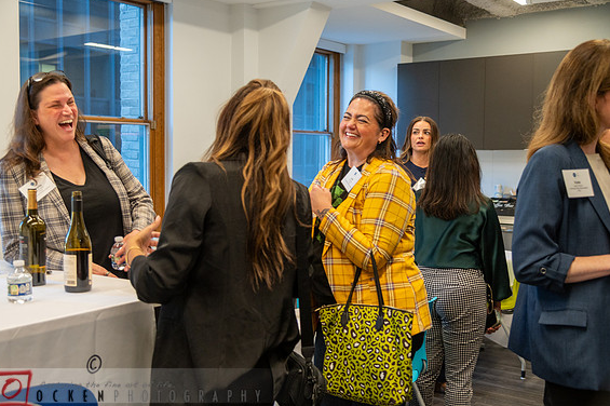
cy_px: 202
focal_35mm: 39
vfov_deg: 34.2
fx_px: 660
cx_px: 298
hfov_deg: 49.6
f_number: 4
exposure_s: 1/160
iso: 1600
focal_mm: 38
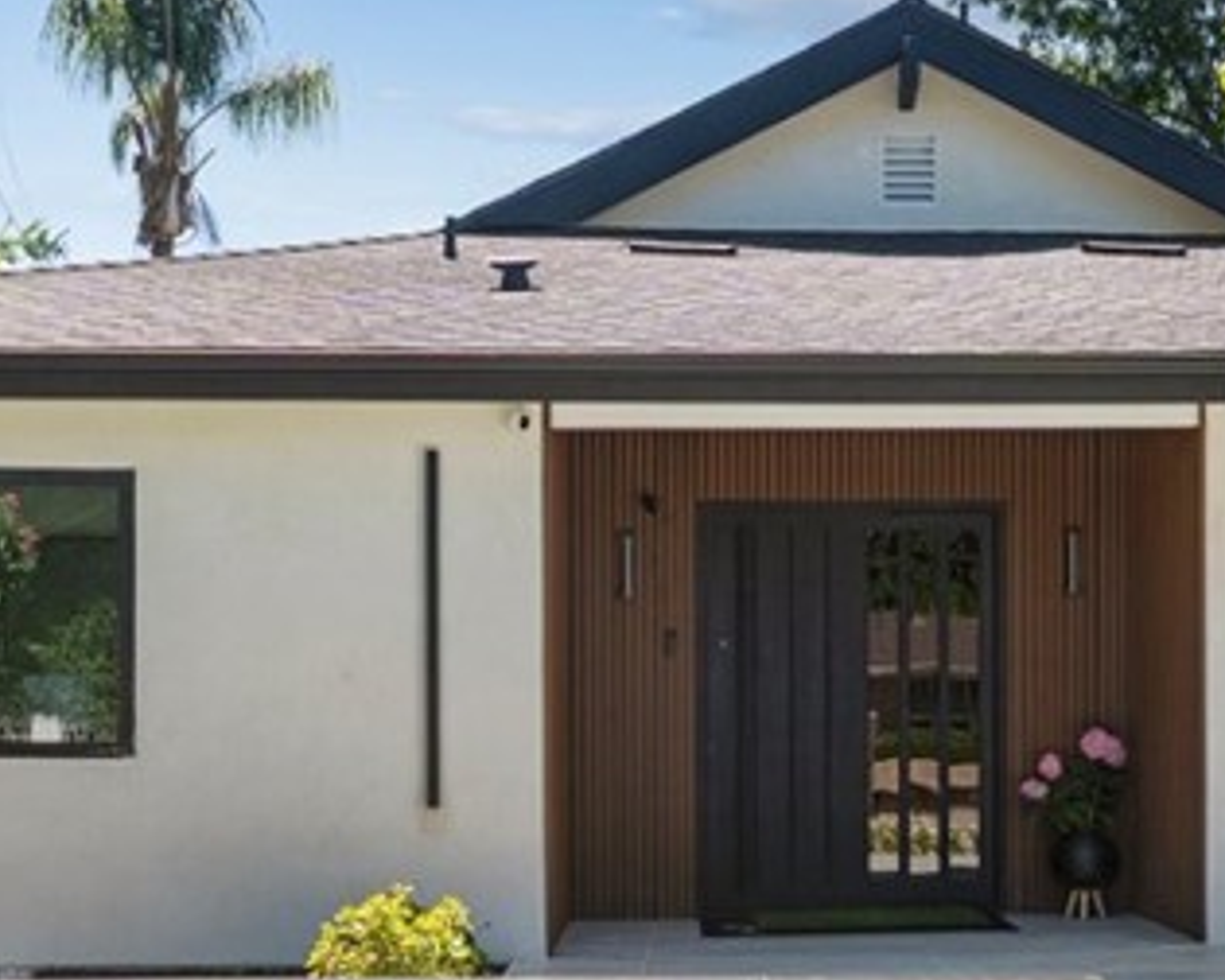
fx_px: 2103
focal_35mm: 58
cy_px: 723
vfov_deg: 25.9
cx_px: 770
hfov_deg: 32.3
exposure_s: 1/320
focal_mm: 19
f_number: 5.6
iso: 100
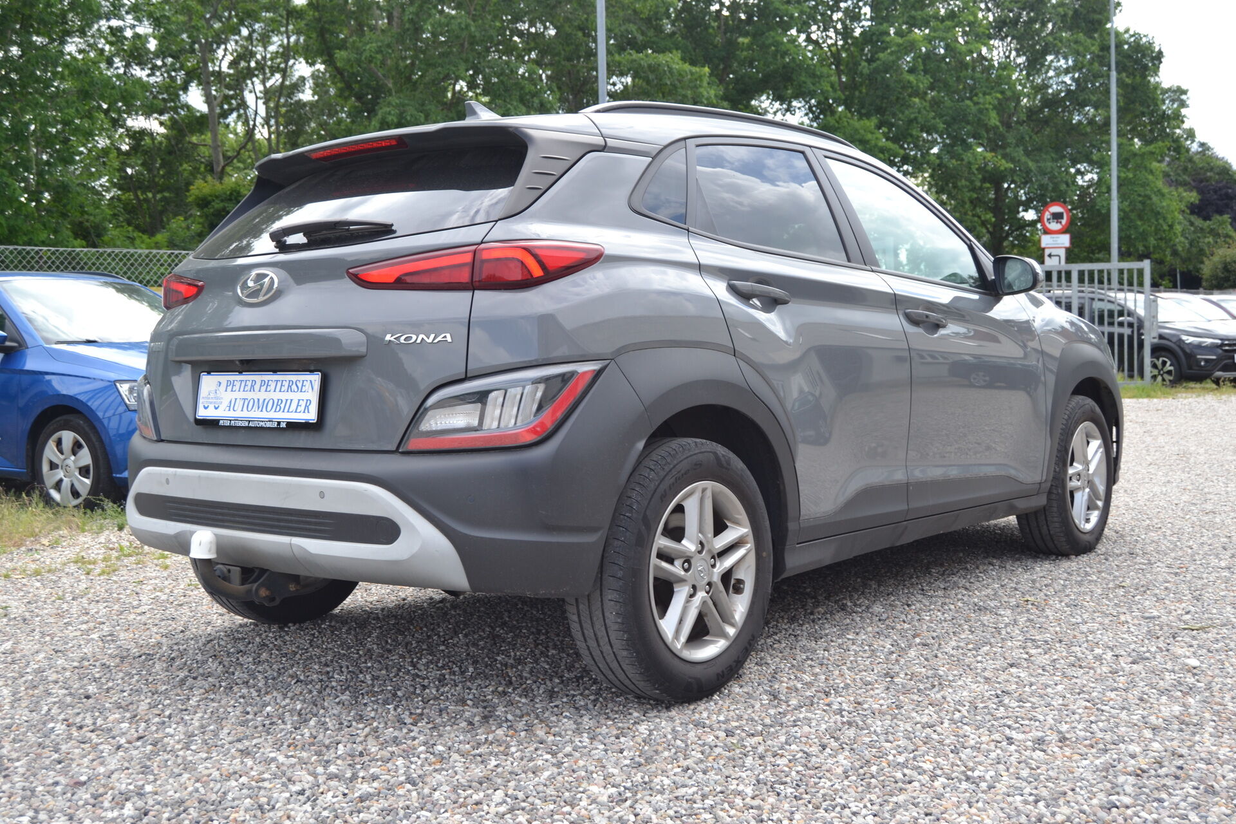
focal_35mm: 36
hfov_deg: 53.1
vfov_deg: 36.9
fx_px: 1236
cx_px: 618
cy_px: 412
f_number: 5.6
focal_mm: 24
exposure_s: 1/125
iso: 100
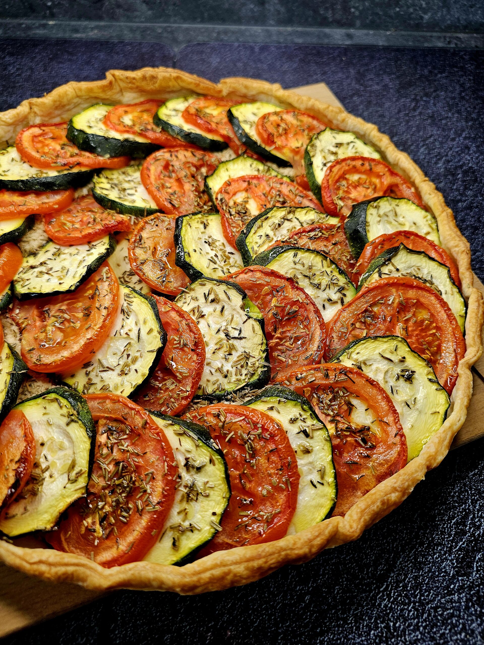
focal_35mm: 23
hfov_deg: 58.9
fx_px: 429
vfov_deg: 73.9
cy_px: 322
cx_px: 242
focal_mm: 6.3
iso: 50
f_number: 1.7
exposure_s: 1/50.3
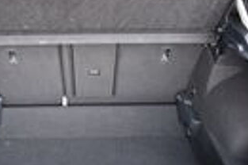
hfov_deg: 42.5
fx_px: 317
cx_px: 93
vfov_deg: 28.9
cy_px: 115
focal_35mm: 46
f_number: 4
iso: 640
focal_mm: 20
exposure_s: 1/60
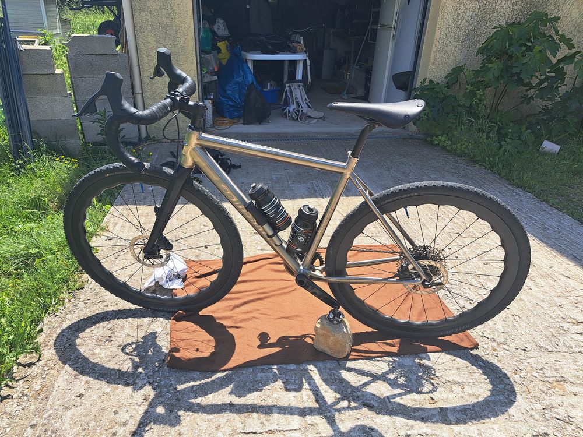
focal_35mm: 24
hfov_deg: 71.6
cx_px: 292
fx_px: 404
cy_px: 218
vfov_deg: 56.8
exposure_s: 1/561
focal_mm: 5.23
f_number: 1.8
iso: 50
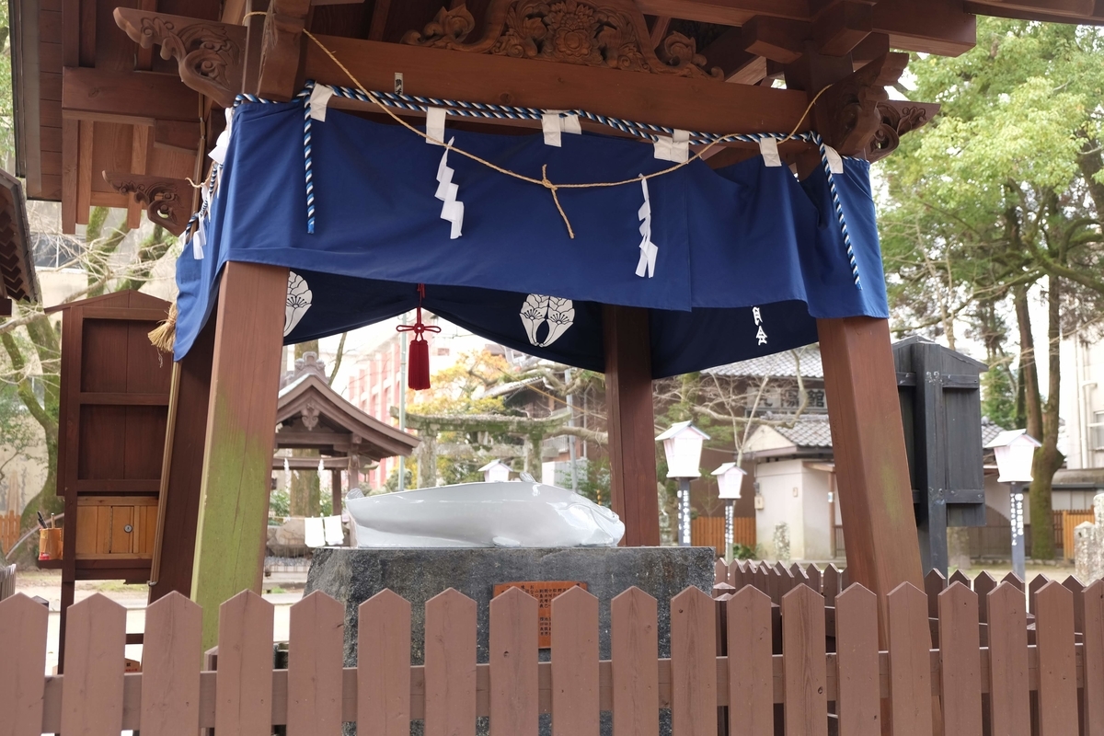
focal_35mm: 42
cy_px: 368
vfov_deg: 31.9
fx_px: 1288
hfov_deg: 46.4
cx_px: 552
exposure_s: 1/60
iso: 200
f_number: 3.2
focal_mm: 27.7
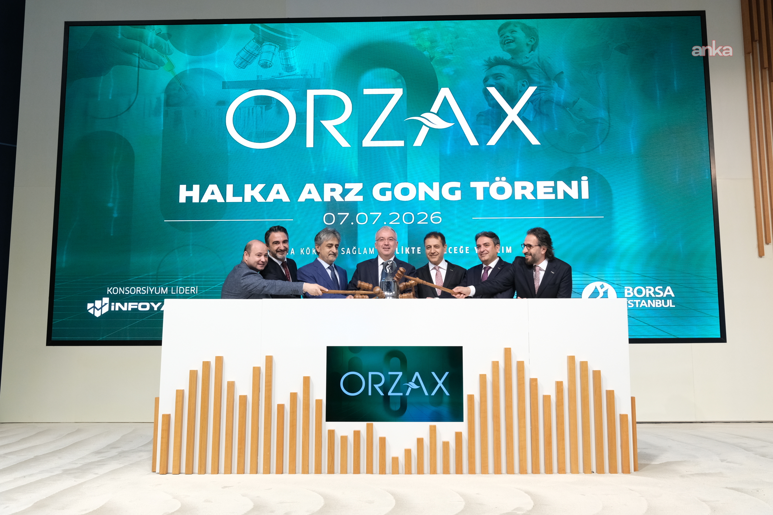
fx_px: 644
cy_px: 258
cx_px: 386
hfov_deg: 61.9
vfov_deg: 43.6
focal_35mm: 30
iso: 1600
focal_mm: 19.9
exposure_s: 1/125
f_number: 4.5
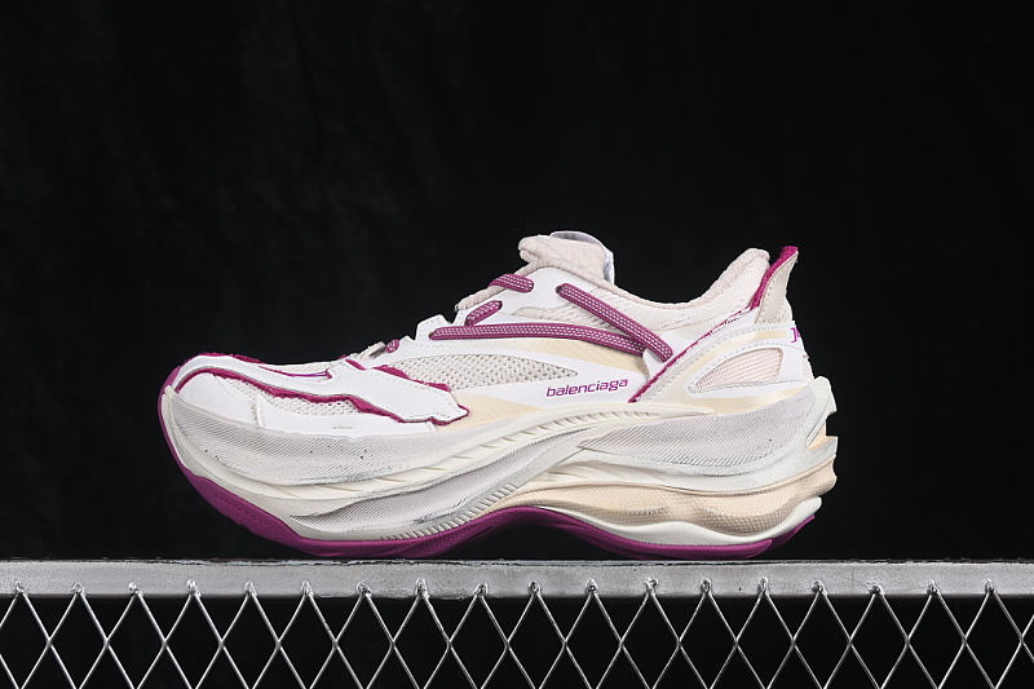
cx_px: 517
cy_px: 344
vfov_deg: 18.2
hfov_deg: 27.0
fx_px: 2154
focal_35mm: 75
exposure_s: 1/80
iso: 160
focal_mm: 50
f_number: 8
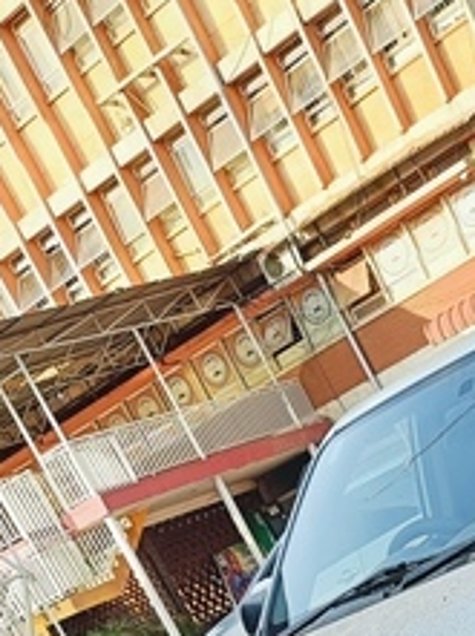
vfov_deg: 24.5
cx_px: 613
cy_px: 852
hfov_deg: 19.9
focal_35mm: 68
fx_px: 1248
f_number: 1.7
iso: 100
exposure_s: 1/138
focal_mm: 4.7
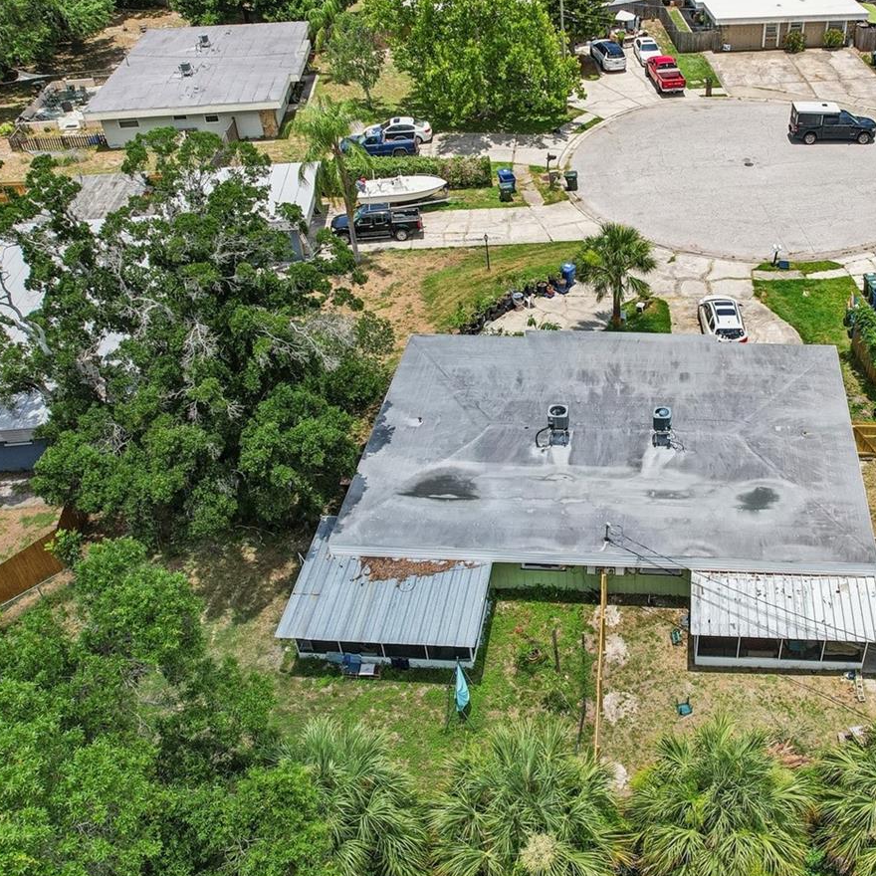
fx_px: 973
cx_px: 608
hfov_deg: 47.4
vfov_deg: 48.4
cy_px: 414
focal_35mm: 34
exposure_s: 1/2000
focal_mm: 8.4
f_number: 2.8
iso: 100
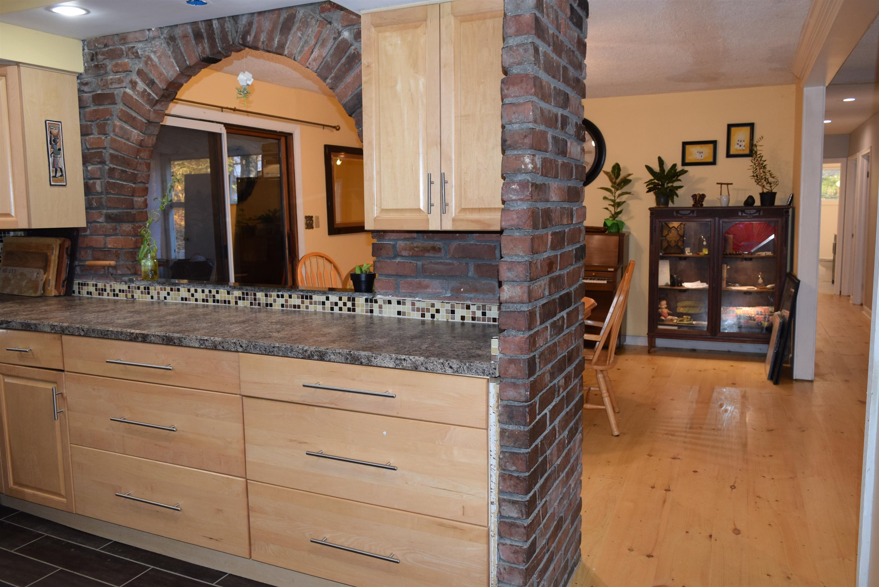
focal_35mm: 27
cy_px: 294
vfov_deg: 47.9
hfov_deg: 67.4
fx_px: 659
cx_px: 440
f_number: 4.5
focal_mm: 18
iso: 800
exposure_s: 1/80
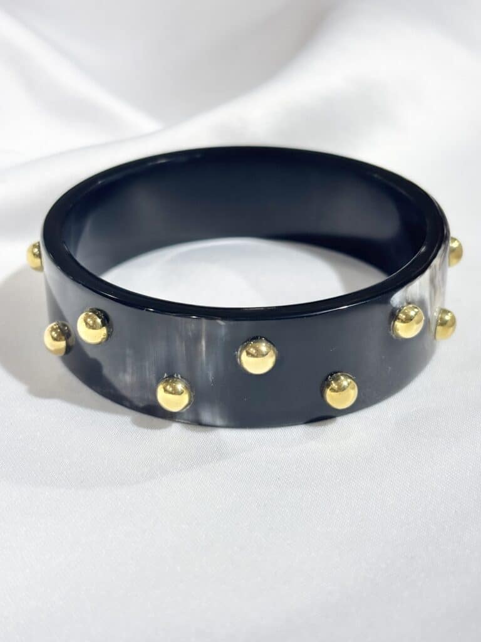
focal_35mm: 52
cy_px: 321
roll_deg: +6.3
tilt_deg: -29.7
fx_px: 963
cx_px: 240
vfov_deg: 36.8
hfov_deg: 28.0
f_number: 1.6
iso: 25
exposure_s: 1/122
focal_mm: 5.96
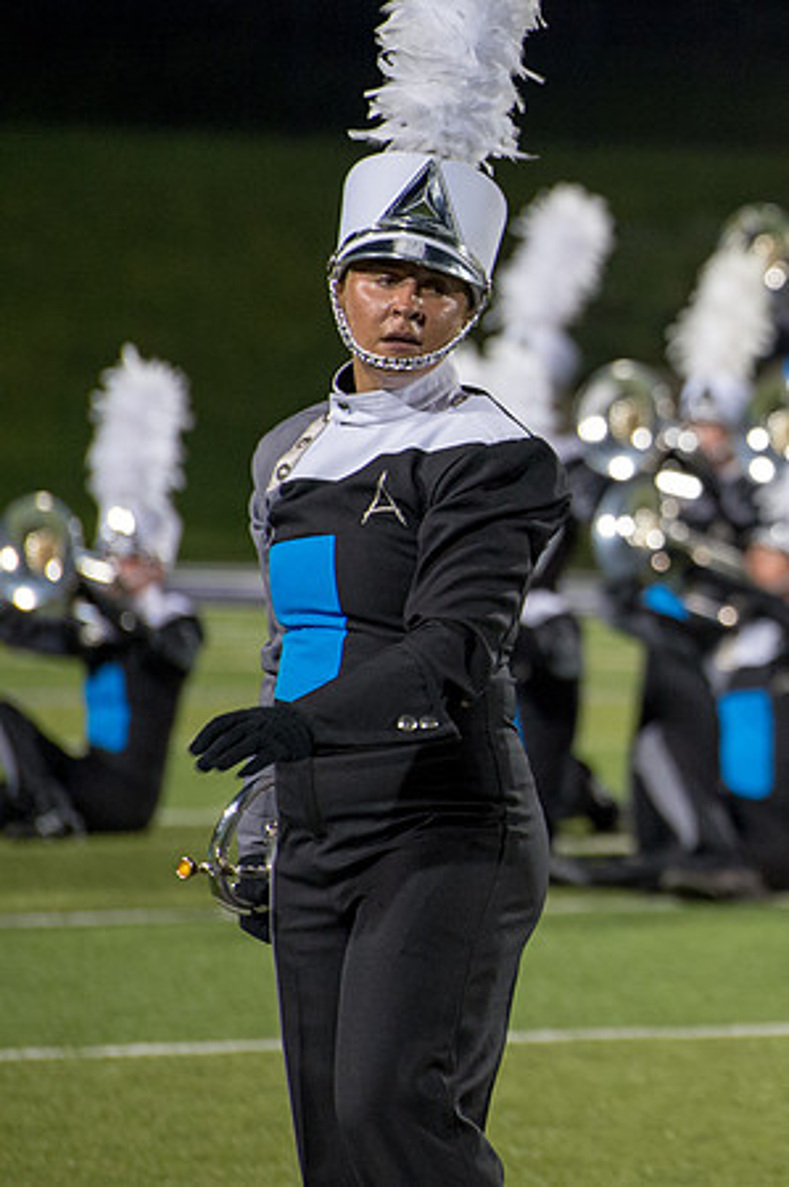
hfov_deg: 3.4
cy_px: 470
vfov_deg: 5.2
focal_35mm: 399
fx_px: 13140
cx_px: 981
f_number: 5.3
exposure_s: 1/160
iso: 2200
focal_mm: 220
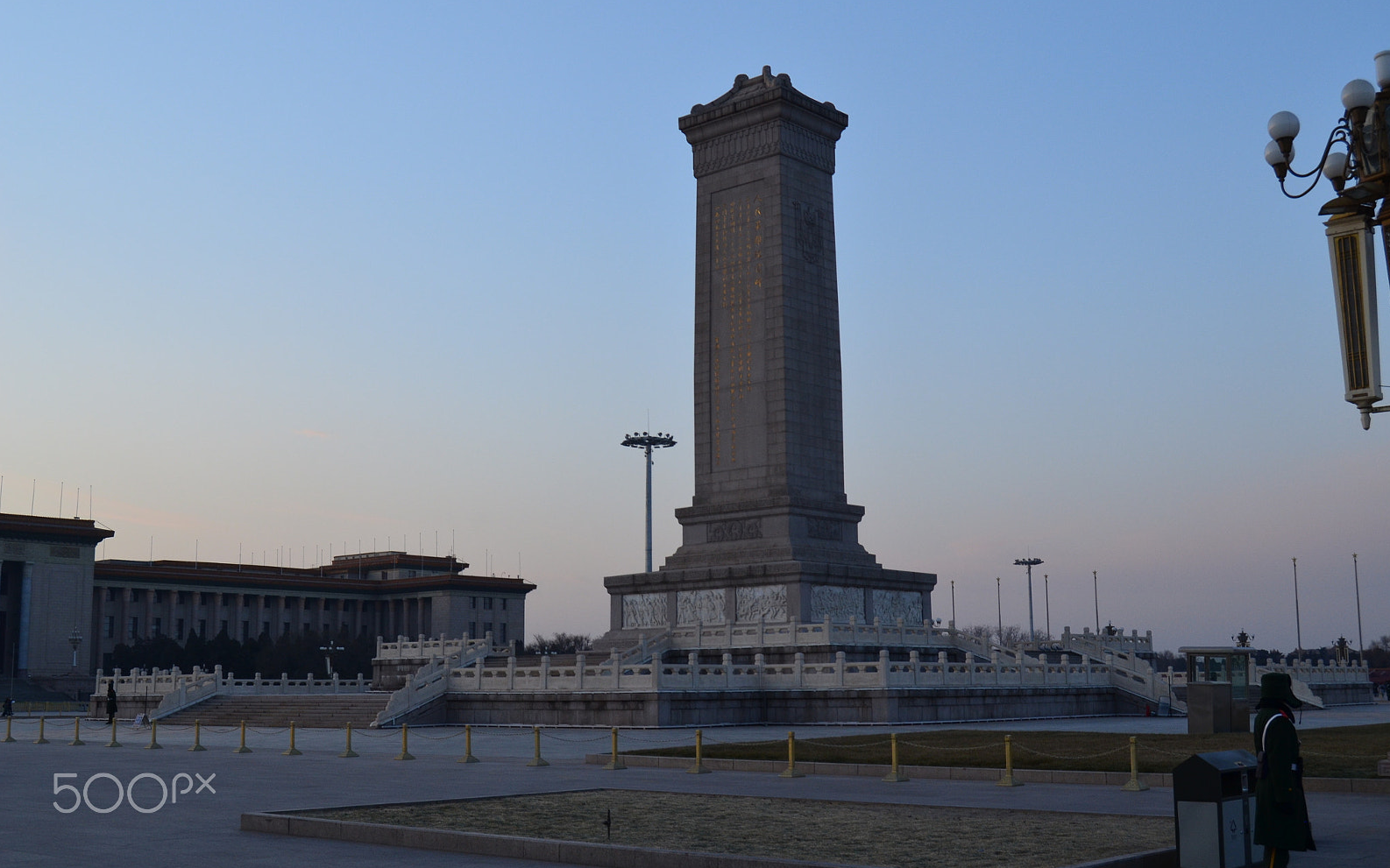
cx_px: 699
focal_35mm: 40
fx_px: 1515
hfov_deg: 49.3
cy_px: 445
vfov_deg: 32.0
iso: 400
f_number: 9
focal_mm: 26
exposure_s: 1/125
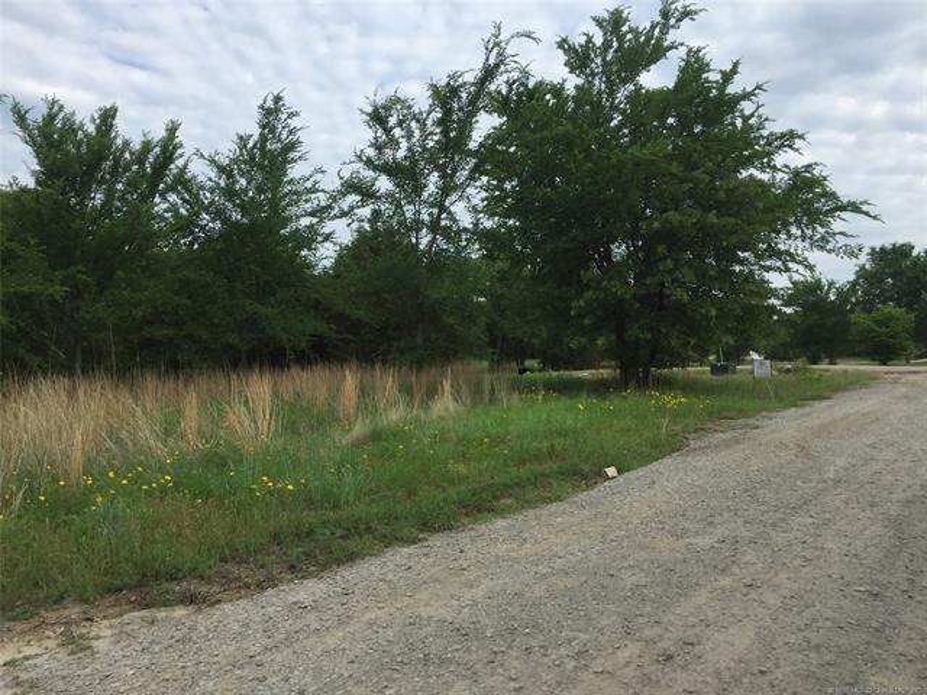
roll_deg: -3.5
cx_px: 464
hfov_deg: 61.7
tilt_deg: +4.3
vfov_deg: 48.2
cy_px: 348
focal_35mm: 29
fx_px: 777
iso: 32
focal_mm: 4.15
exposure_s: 1/1130
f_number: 2.2
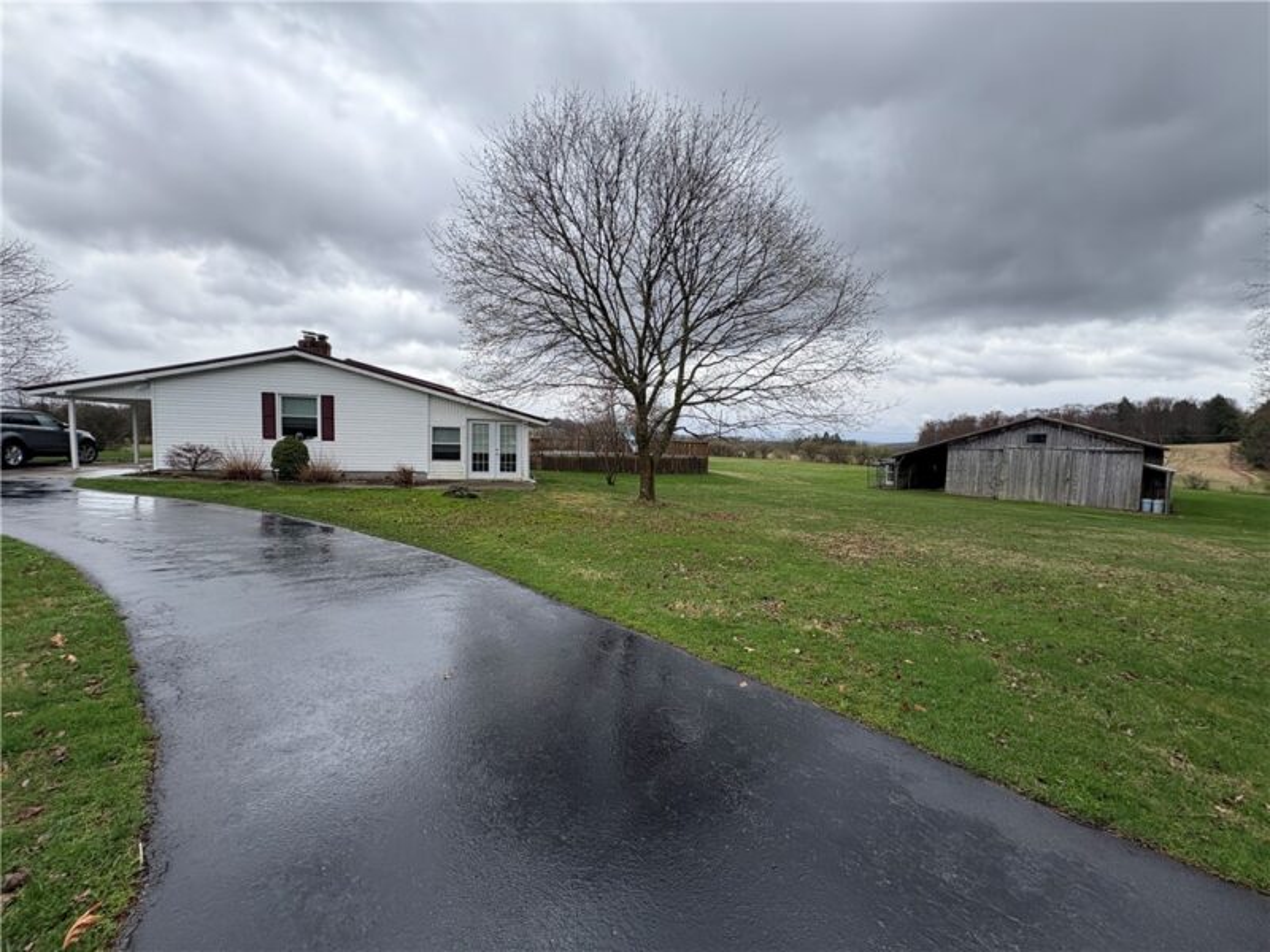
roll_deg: -2.1
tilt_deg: -4.3
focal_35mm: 14
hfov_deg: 102.1
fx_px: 514
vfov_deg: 85.7
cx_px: 635
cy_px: 476
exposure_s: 1/749
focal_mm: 2.22
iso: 64
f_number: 2.2
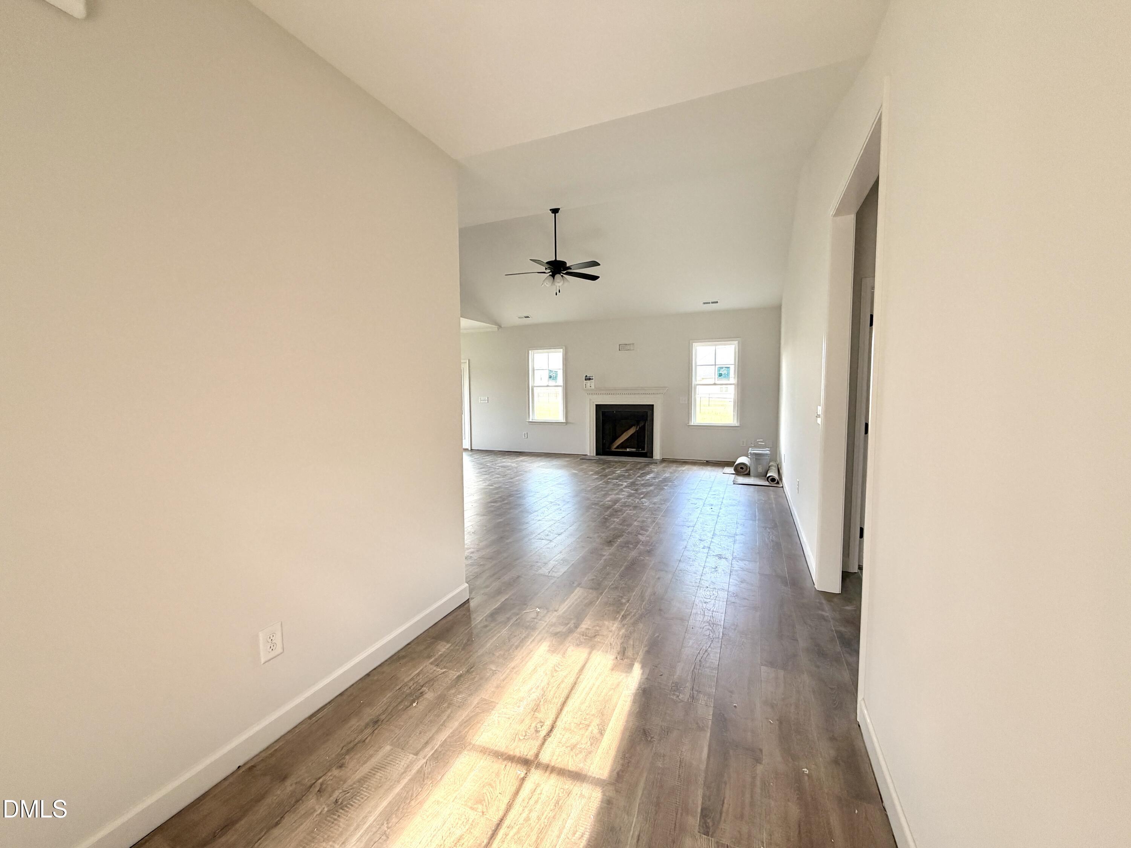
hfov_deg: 102.1
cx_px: 566
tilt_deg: -4.0
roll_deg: -0.2
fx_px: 457
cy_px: 424
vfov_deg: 85.7
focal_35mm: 14
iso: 200
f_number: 2.2
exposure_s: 1/121
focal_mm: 2.22
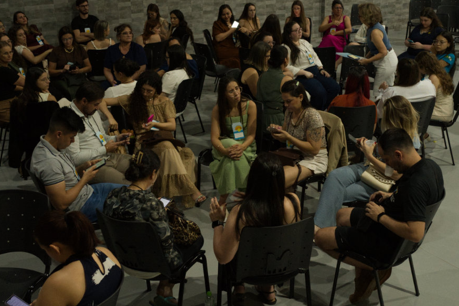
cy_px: 137
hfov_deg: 41.1
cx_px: 233
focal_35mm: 48
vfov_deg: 28.1
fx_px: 612
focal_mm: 35
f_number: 5.6
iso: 8000
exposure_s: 1/80
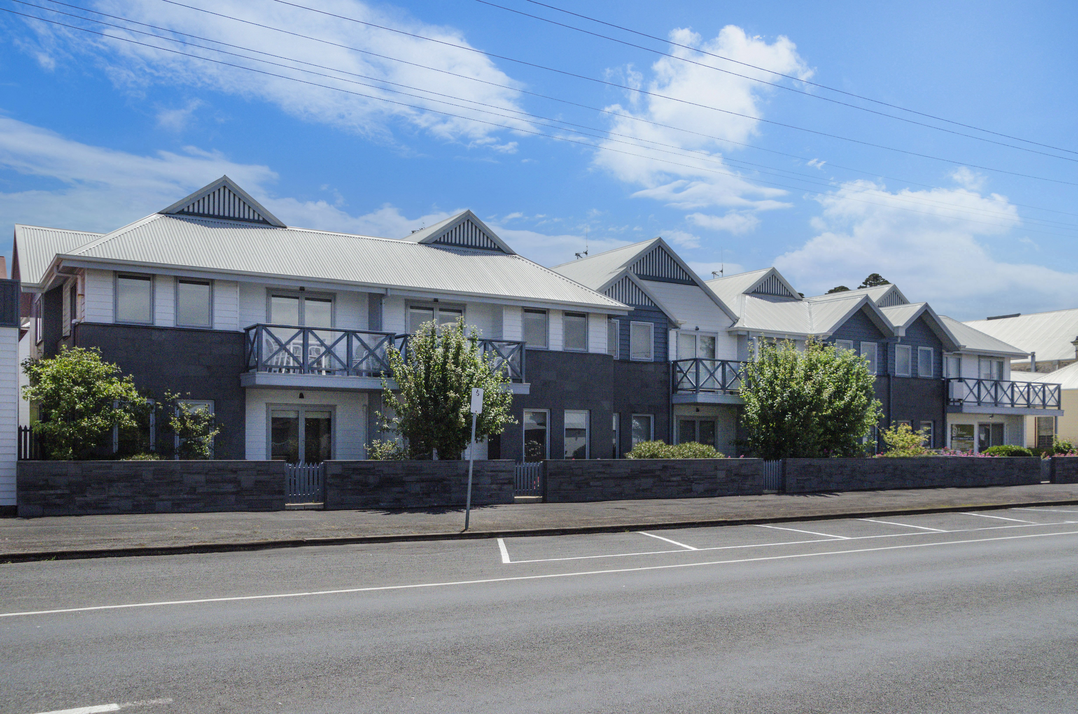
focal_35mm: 32
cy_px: 357
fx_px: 941
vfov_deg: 41.5
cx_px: 539
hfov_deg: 59.6
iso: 800
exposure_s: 1/8000
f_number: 8
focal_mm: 21
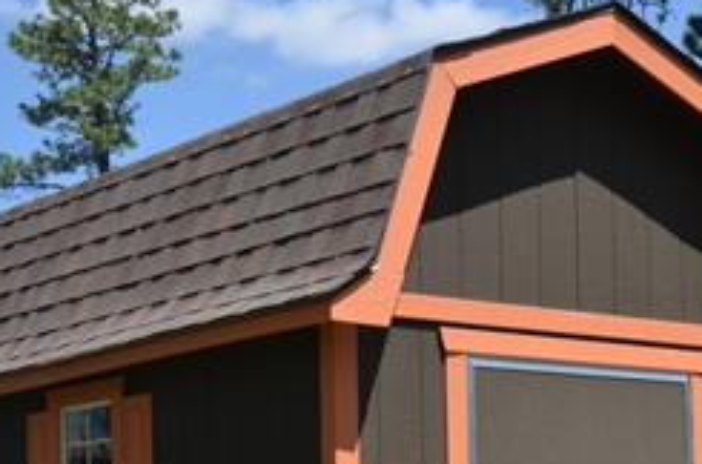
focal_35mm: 94
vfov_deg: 14.1
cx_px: 496
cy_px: 541
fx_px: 1828
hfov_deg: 21.6
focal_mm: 24
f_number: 8
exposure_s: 1/250
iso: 140
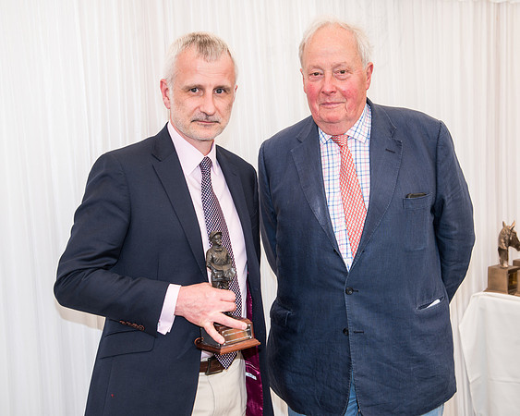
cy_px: 208
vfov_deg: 25.9
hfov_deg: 32.2
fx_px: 902
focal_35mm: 59
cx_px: 260
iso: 200
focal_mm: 52
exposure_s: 1/60
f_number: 5
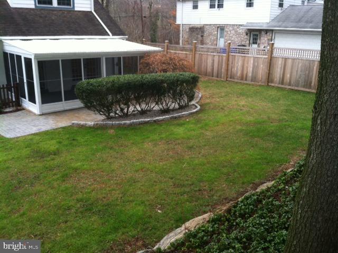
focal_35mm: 35
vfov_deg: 40.6
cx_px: 169
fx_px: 341
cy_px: 126
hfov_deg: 52.7
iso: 100
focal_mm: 3.85
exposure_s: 1/120
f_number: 2.8
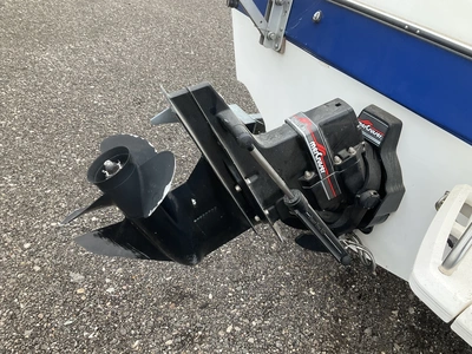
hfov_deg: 61.7
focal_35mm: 29
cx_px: 236
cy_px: 177
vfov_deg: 48.2
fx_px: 395
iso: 25
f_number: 1.8
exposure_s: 1/529
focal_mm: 3
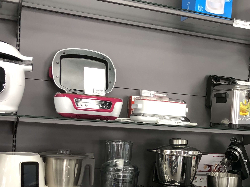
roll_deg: -3.8
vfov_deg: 25.6
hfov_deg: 33.3
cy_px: 153
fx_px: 404
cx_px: 202
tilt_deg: -4.3
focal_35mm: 56
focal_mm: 3.99
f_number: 1.8
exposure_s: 1/17
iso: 32
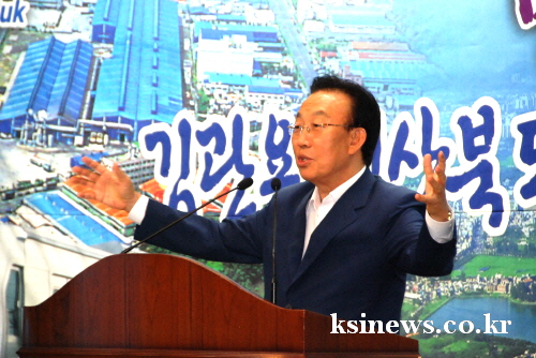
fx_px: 3799
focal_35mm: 255
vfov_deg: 5.4
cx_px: 268
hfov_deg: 8.1
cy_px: 179
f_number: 5.6
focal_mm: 170
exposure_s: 1/60
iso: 800
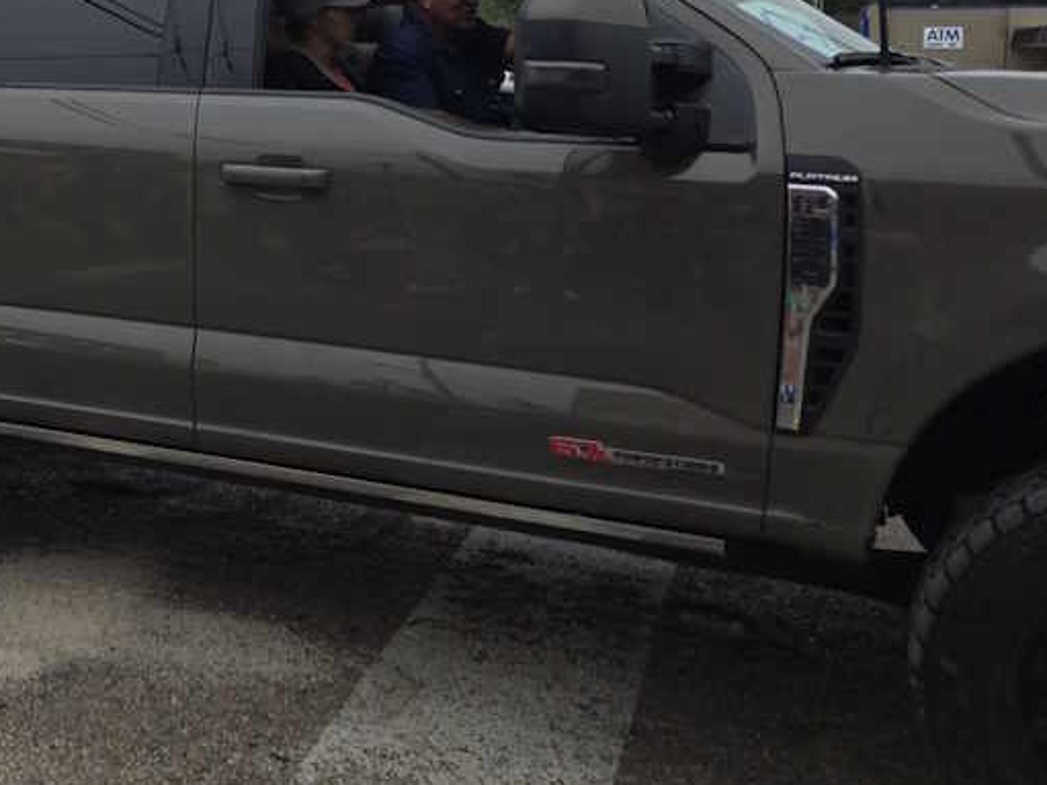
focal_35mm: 45
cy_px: 105
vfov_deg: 31.0
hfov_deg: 38.0
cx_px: 31
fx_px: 1361
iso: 25
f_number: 1.8
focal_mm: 5.4
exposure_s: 1/914
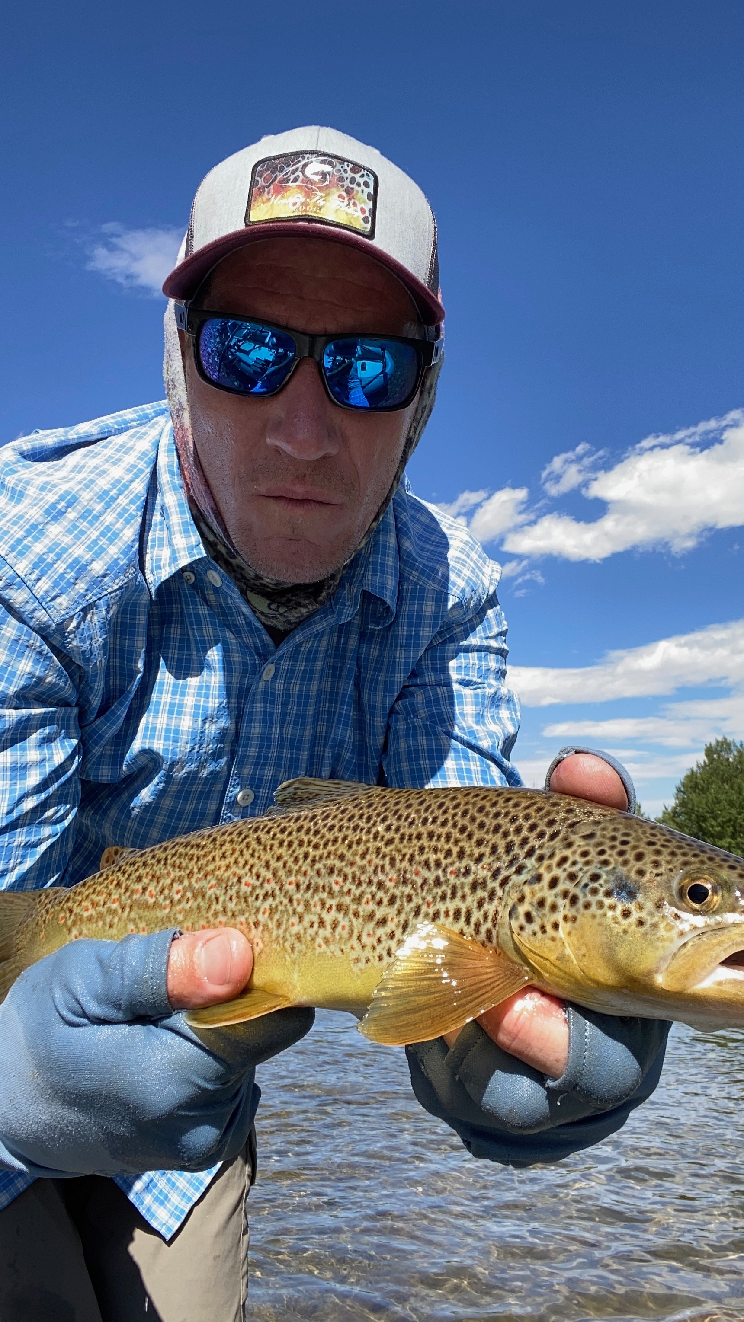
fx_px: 1157
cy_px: 664
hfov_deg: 35.6
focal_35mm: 33
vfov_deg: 59.5
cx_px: 374
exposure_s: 1/322
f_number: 2.2
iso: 25
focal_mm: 2.71
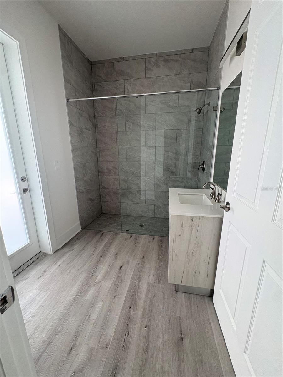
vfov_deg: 102.1
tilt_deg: -13.4
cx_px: 142
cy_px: 188
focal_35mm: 14
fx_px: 153
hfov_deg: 85.7
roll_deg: -0.9
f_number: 2.2
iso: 250
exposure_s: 1/85
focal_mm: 2.22
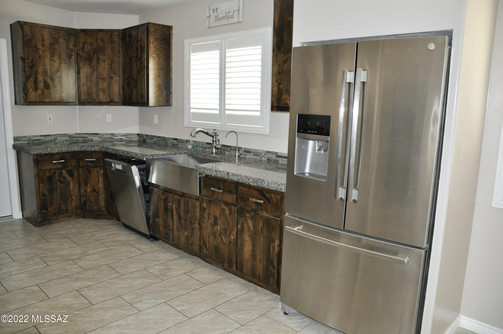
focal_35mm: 27
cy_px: 167
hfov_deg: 67.4
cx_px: 252
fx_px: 377
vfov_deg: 47.8
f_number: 3.5
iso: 800
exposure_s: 1/60
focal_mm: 18
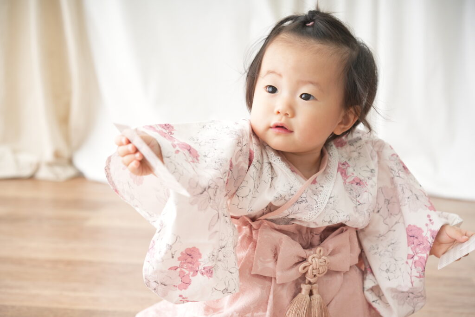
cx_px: 238
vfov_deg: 24.6
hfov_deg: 36.2
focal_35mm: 55
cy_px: 158
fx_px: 726
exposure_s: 1/160
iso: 640
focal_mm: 55
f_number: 4
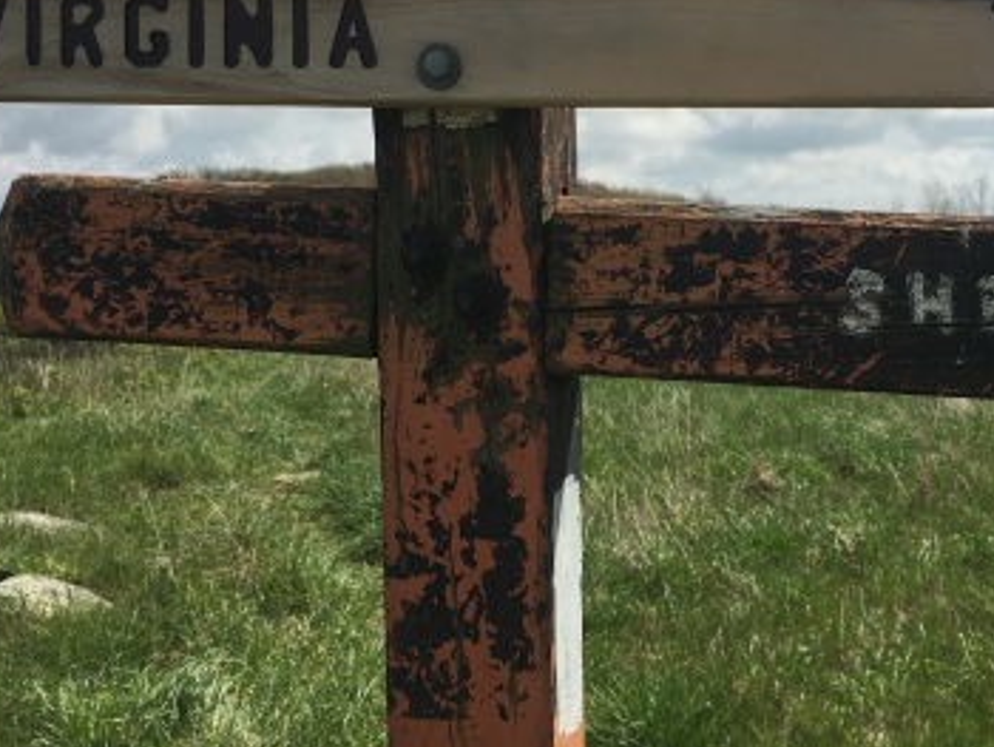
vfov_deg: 27.5
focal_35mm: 53
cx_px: 639
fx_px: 1523
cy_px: 293
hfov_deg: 35.9
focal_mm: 4.15
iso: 25
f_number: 2.2
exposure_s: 1/1972
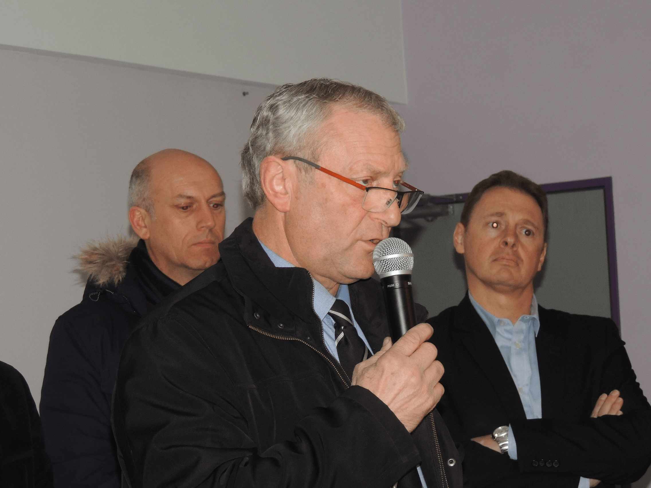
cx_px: 326
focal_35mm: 135
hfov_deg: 14.6
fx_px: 2539
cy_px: 244
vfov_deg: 11.0
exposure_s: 1/60
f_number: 4.3
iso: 450
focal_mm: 24
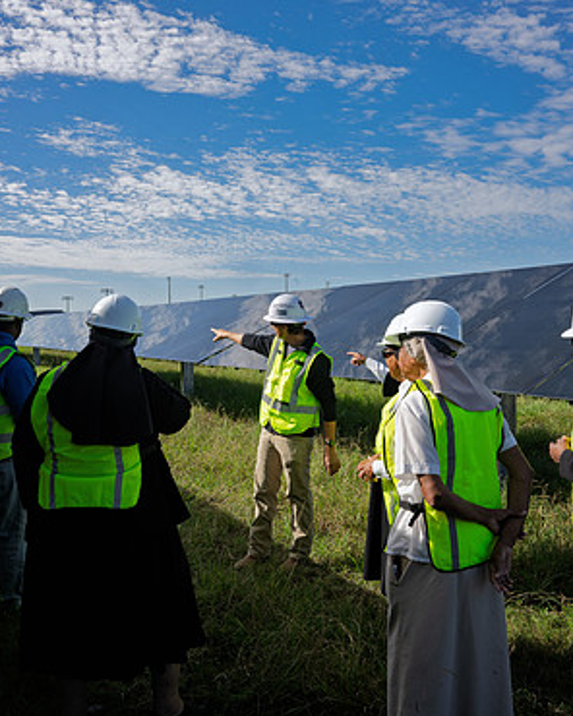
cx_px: 285
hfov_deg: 45.8
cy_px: 356
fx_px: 678
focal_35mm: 32
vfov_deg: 55.7
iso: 200
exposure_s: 1/200
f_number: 16
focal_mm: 28
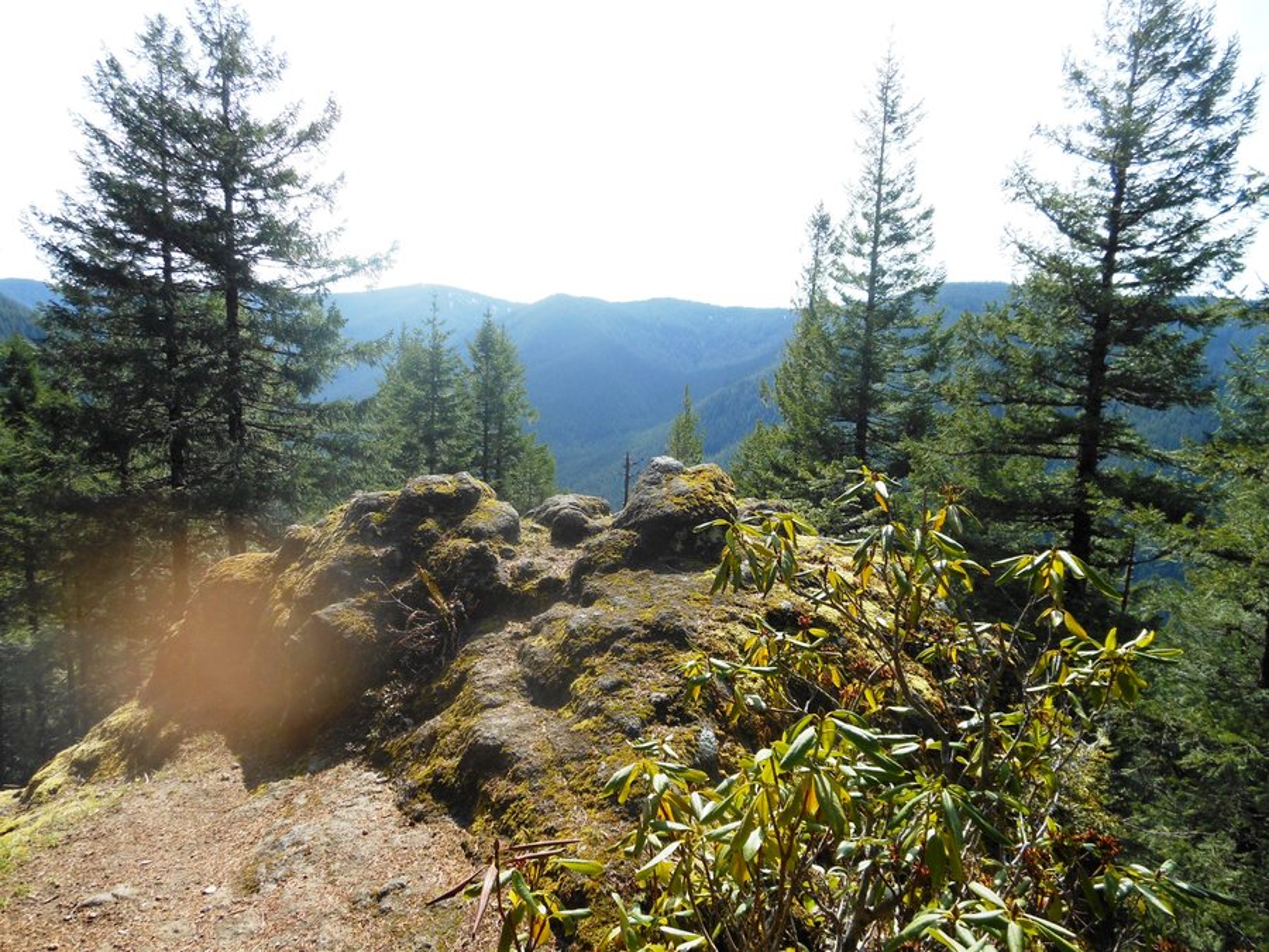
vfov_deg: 54.9
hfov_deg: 69.4
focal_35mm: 25
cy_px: 476
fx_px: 916
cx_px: 634
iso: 80
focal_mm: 4.5
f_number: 3.2
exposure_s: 1/500
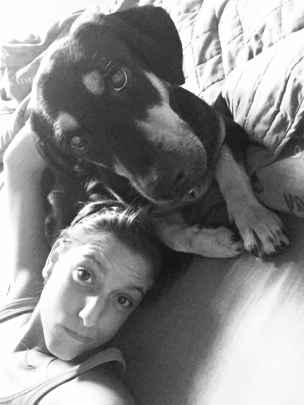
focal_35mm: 31
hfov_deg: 45.4
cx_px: 152
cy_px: 202
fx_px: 363
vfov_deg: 58.4
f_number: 2.2
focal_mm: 2.65
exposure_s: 1/17
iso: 800
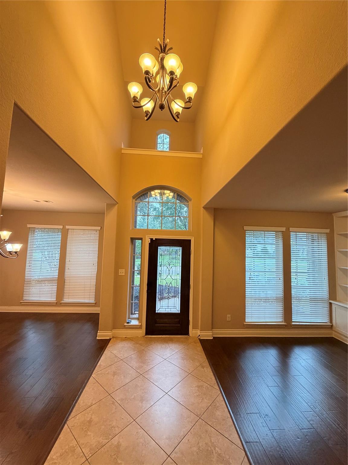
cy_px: 232
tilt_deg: +4.4
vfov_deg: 102.1
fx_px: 188
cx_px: 174
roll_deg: -2.3
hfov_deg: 85.7
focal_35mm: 14
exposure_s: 1/60
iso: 400
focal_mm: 2.22
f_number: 2.2
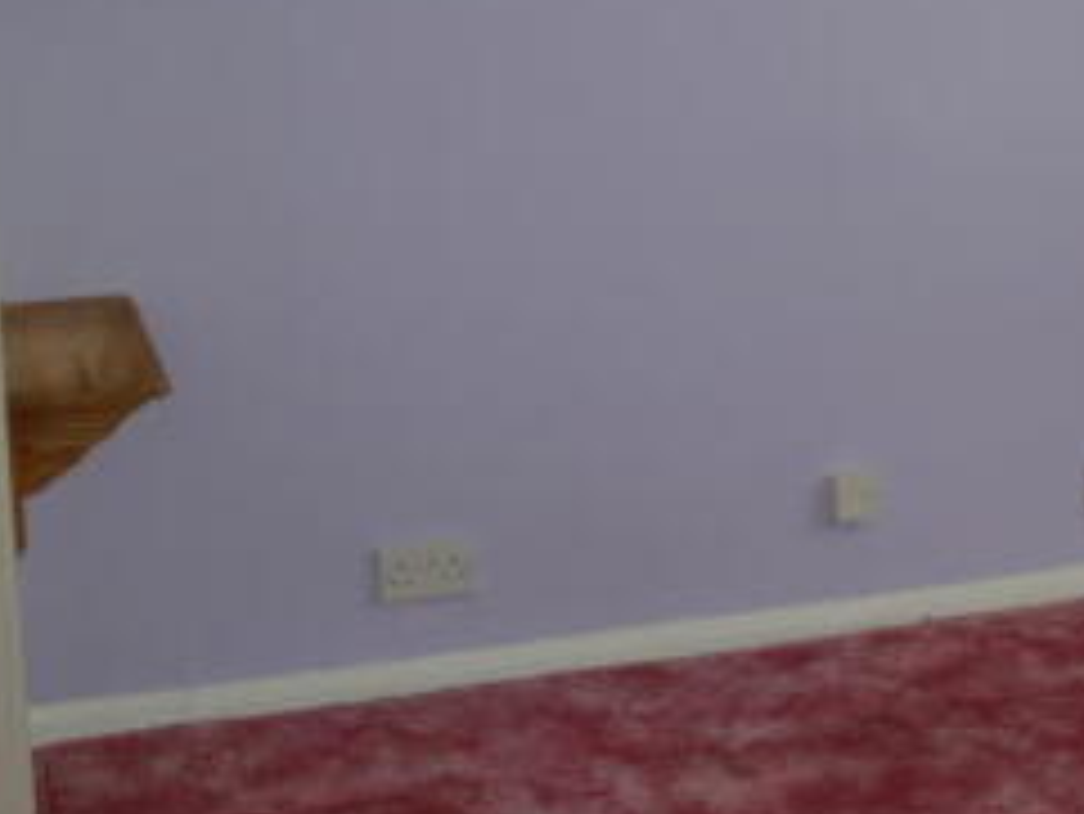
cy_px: -52
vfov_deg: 16.5
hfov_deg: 22.3
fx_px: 2726
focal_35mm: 87
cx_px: 803
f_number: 2.8
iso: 125
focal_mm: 6.3
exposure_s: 1/60
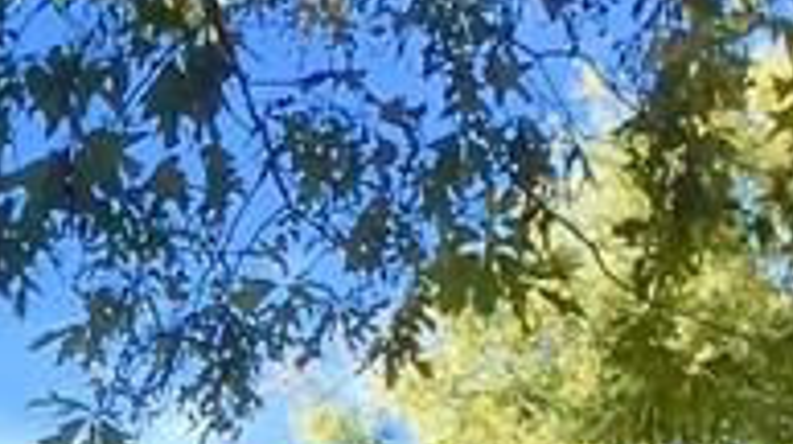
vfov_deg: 6.6
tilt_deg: +8.1
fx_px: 3528
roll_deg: +0.5
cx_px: -304
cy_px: 1295
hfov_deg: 12.3
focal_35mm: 168
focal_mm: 4.15
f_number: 2.2
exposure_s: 1/648
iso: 32
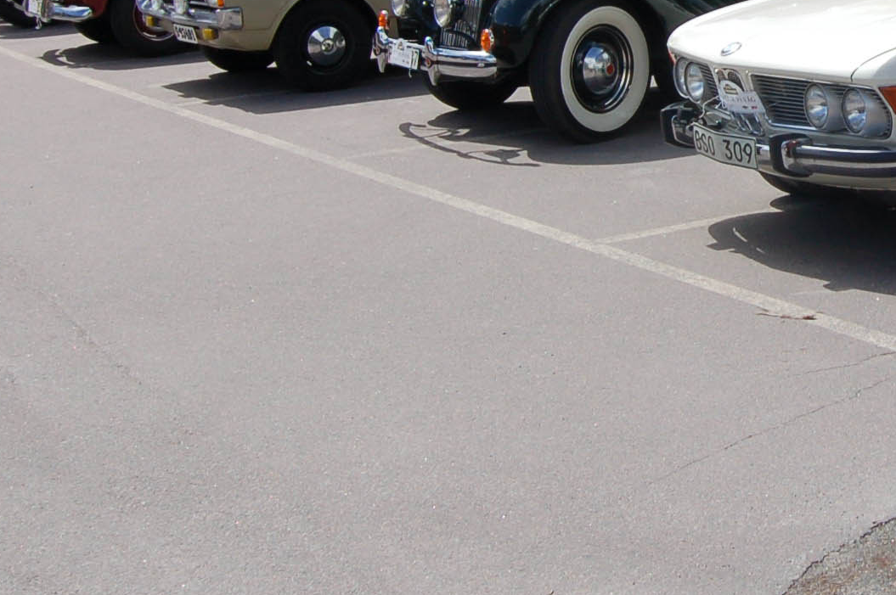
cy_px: -13
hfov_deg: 25.1
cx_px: 884
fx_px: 1914
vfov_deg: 17.2
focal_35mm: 77
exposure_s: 1/400
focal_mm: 18
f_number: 10
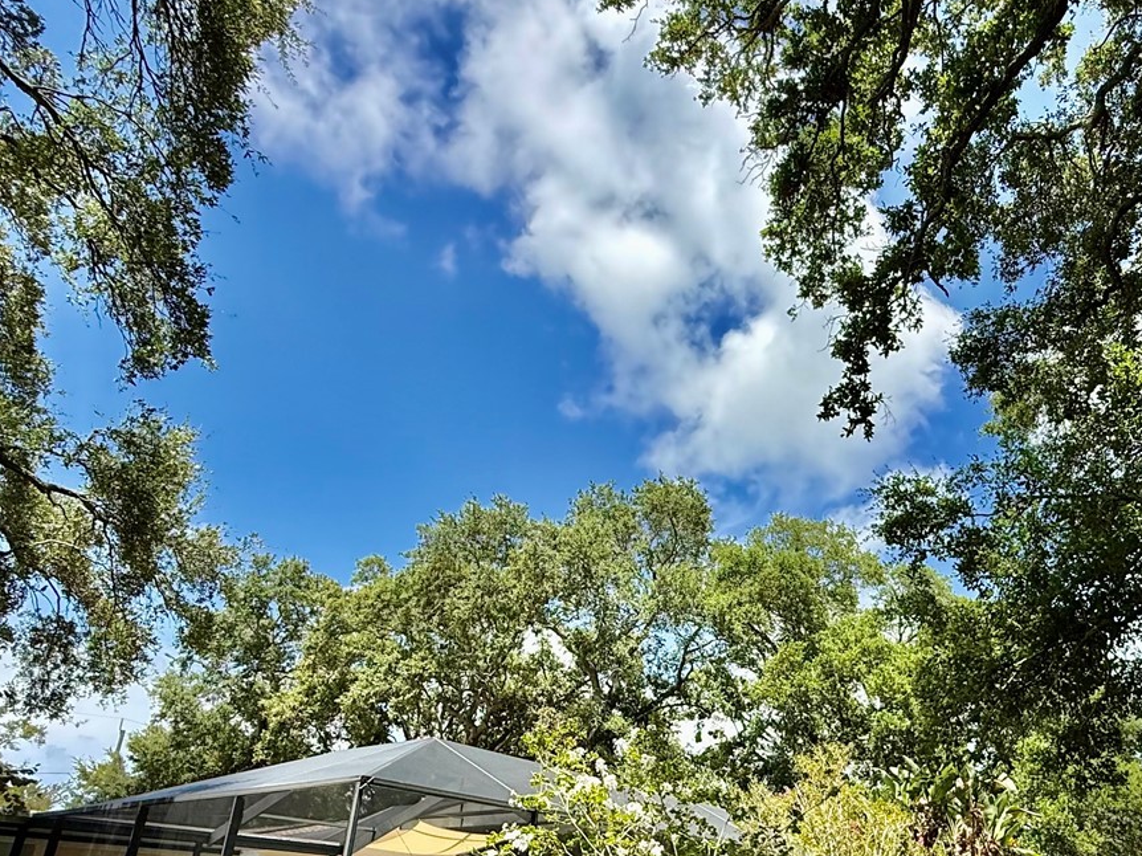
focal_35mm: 26
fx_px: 858
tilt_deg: +23.3
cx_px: 745
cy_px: 592
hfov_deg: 65.8
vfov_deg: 51.7
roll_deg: -1.5
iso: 64
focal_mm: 2.22
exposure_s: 1/1795
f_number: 2.2
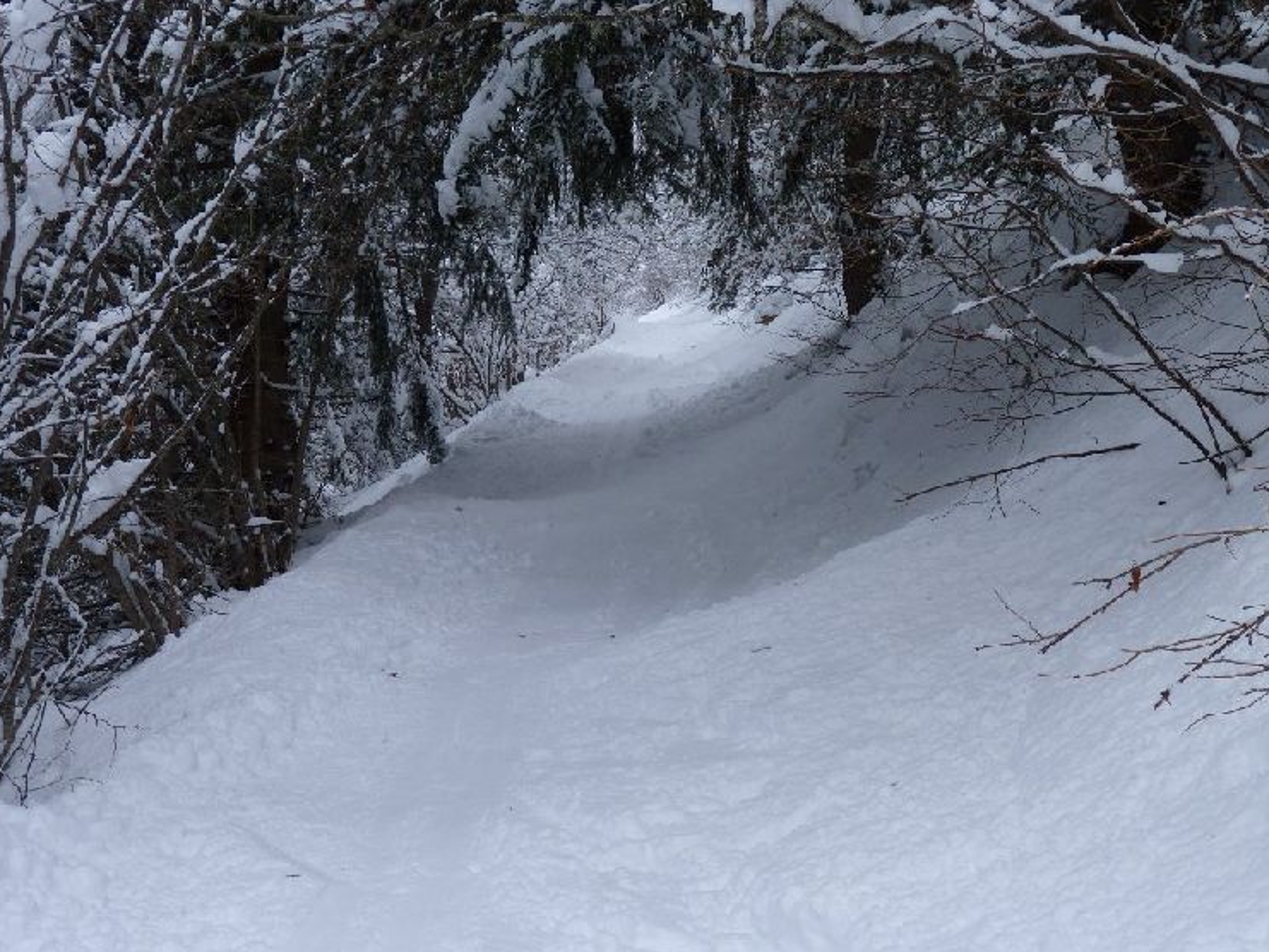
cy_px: 457
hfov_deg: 35.5
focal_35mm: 54
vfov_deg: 27.0
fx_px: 1980
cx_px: 670
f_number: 3.2
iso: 80
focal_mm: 9
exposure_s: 1/125
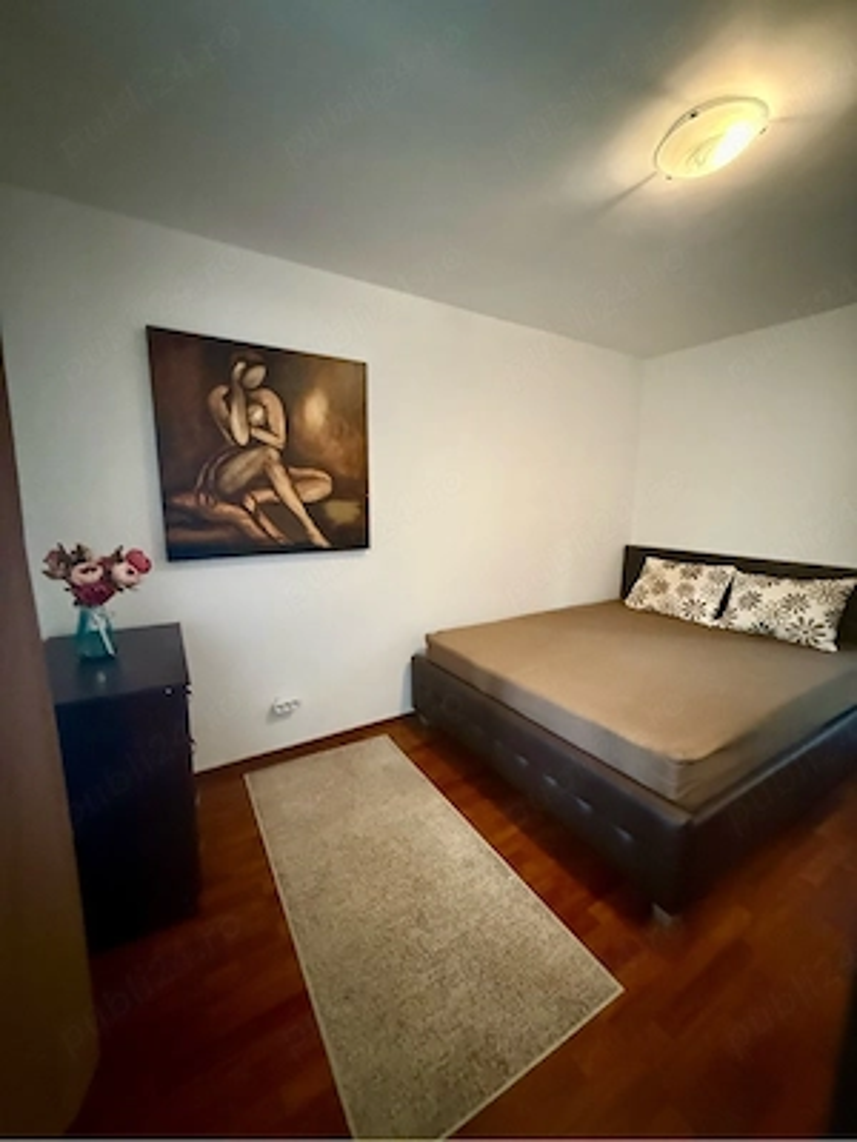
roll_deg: -1.4
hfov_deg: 85.7
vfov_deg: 102.1
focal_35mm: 14
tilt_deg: -10.2
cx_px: 428
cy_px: 571
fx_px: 462
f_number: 2.2
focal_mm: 2.22
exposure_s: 1/33
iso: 1250
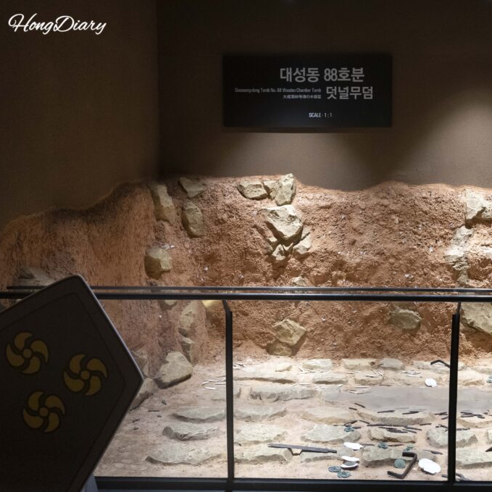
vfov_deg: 40.9
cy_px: 247
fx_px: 659
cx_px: 360
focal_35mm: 41
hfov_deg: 40.0
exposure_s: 1/160
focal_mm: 32
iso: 8000
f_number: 4.5
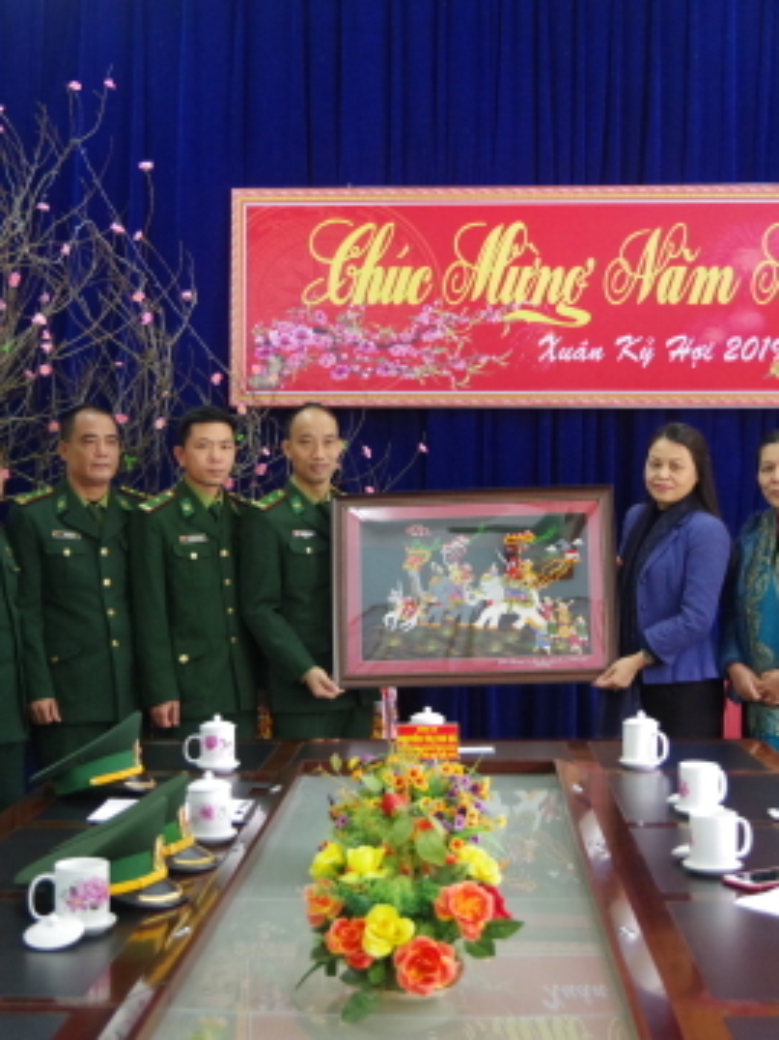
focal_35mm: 53
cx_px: 431
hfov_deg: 27.5
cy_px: 516
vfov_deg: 36.2
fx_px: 1591
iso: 3200
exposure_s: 1/60
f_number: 4
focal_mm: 24
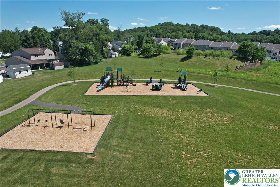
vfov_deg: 57.2
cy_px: 94
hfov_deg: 78.6
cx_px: 140
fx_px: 171
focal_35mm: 22
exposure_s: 1/1600
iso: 100
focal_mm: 8.38
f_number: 2.8
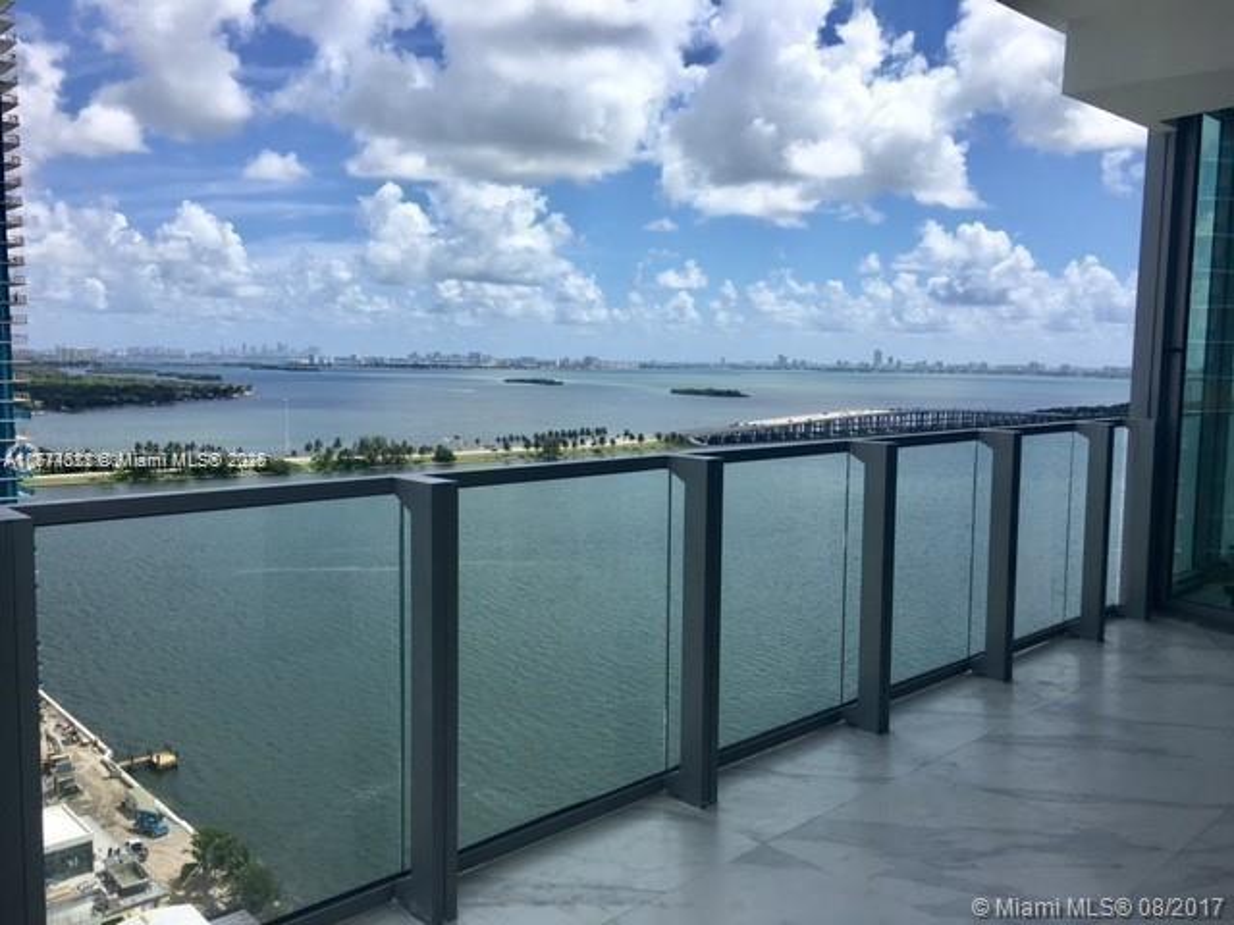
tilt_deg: -4.2
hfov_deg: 61.7
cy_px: 462
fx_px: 1034
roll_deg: -2.1
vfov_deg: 48.2
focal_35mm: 29
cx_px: 617
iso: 25
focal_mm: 4.15
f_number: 2.2
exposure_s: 1/1972
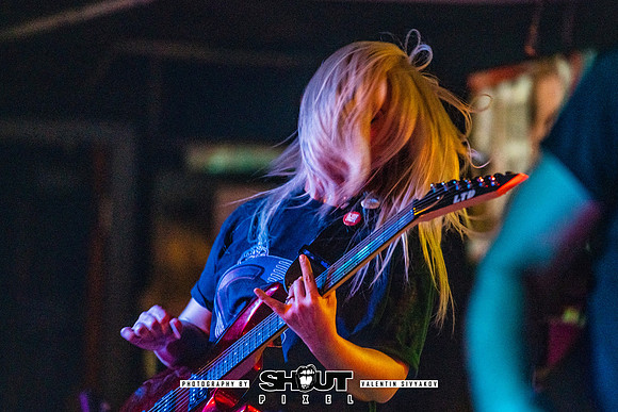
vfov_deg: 6.4
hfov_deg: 9.6
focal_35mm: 215
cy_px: 190
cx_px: 366
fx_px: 3688
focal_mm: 180
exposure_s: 1/250
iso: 8000
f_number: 2.8
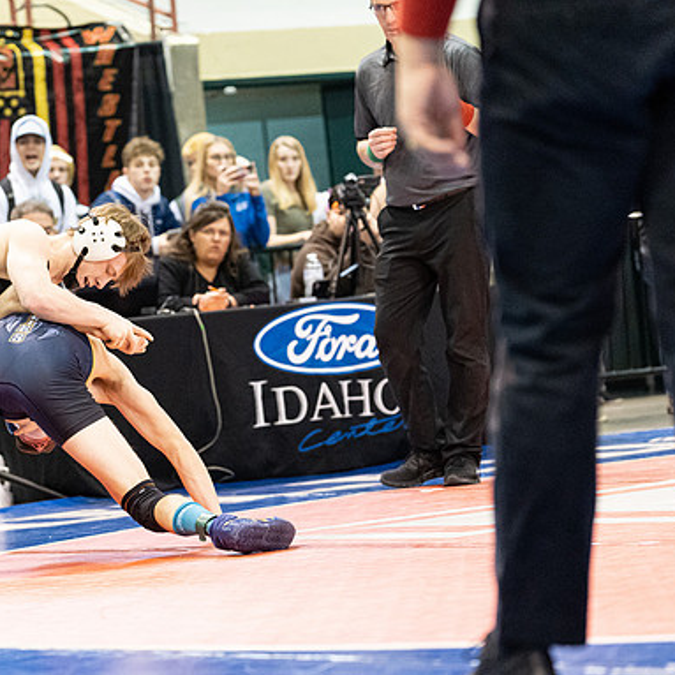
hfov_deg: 10.3
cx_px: 183
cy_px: 339
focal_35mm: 170
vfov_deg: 10.3
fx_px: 3750
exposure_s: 1/500
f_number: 4
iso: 12800
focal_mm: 132
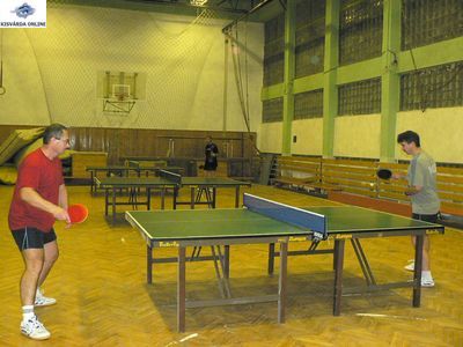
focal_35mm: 35
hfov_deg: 52.6
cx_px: 232
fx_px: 468
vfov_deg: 40.7
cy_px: 174
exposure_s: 1/60
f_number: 2.8
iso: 400
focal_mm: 6
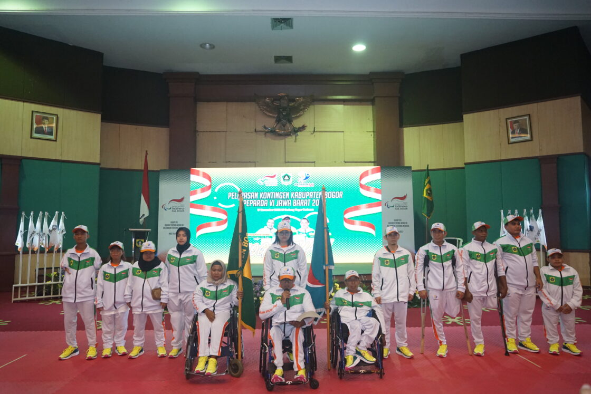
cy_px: 197
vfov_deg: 53.1
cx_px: 296
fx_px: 394
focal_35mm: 24
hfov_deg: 73.7
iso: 4000
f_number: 4
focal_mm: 24
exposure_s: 1/125
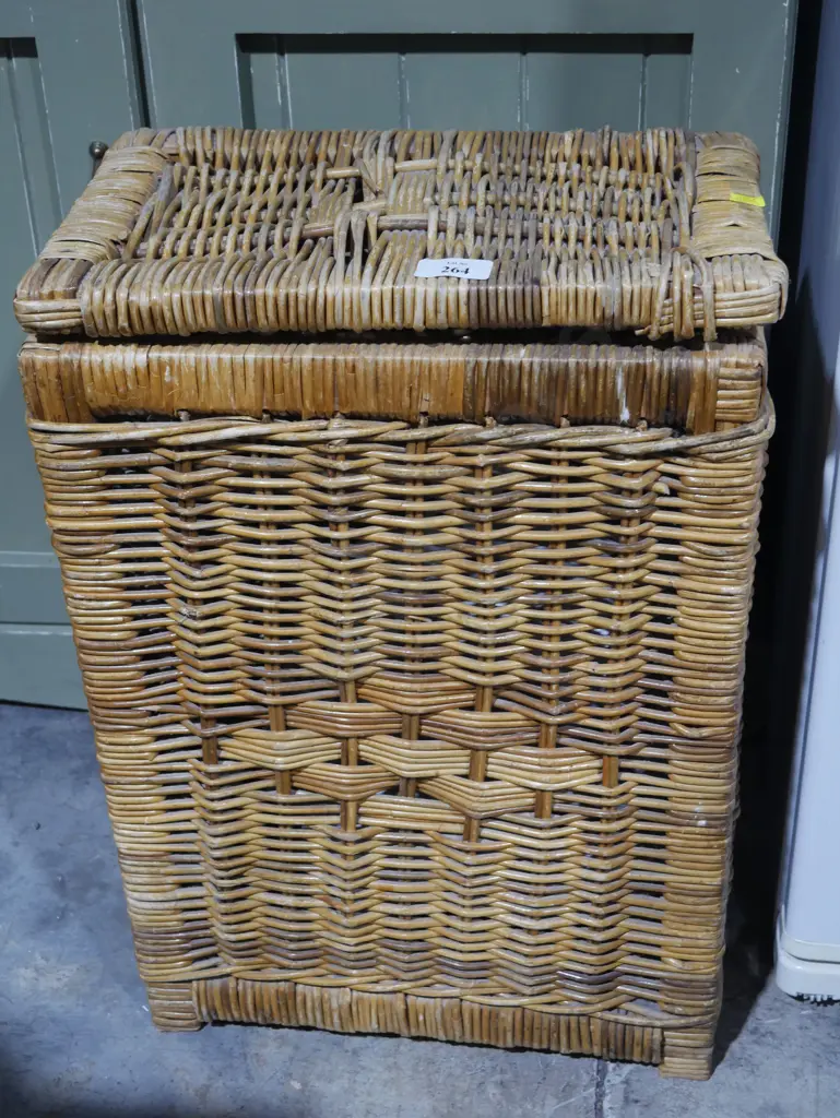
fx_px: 1746
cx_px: 420
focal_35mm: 54
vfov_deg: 35.5
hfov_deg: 27.1
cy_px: 559
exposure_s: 1/60
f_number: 5.3
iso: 800
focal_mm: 27
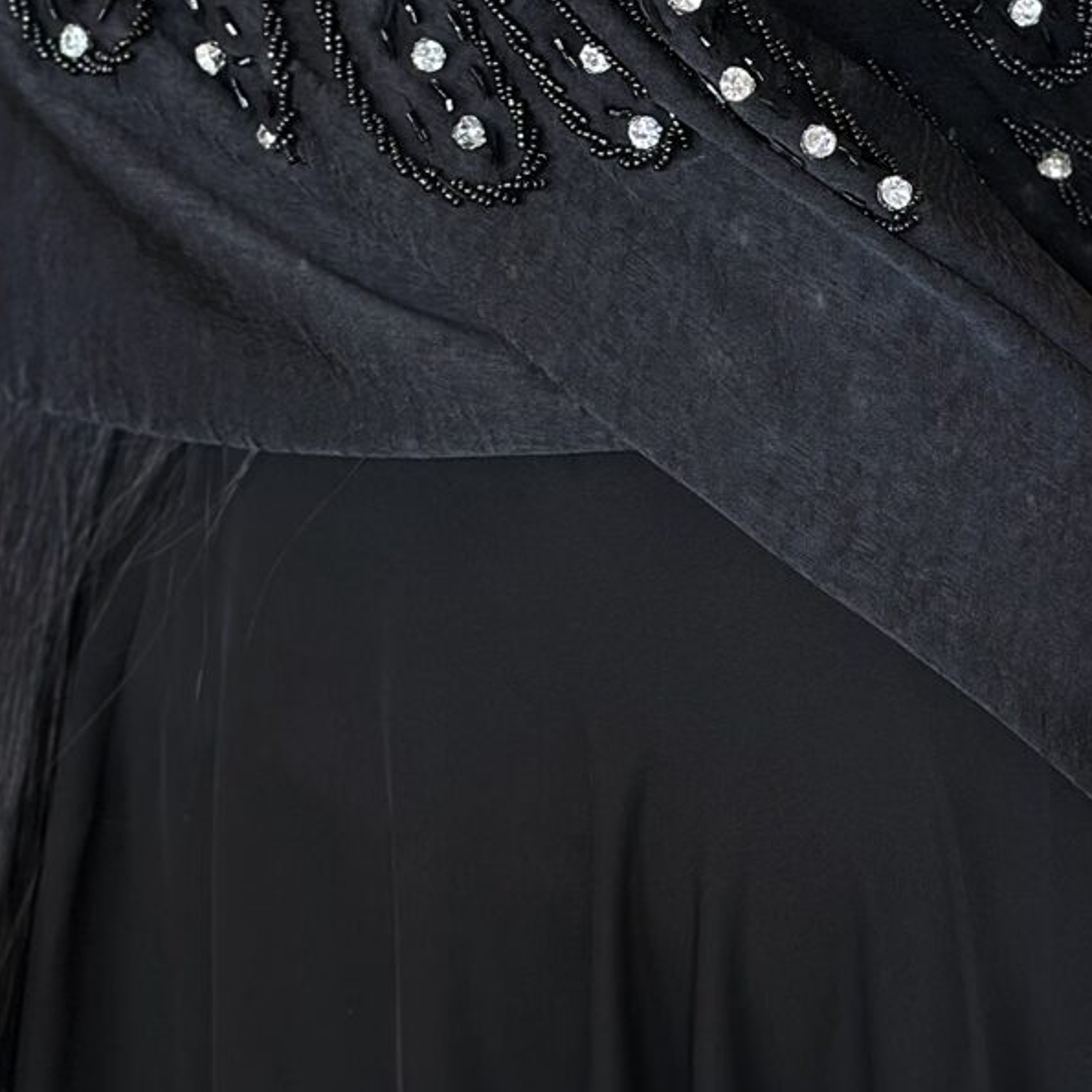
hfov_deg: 15.2
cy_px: -6
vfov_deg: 15.0
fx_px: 4069
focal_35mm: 114
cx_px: 786
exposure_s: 1/50
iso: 125
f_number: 1.78
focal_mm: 6.86
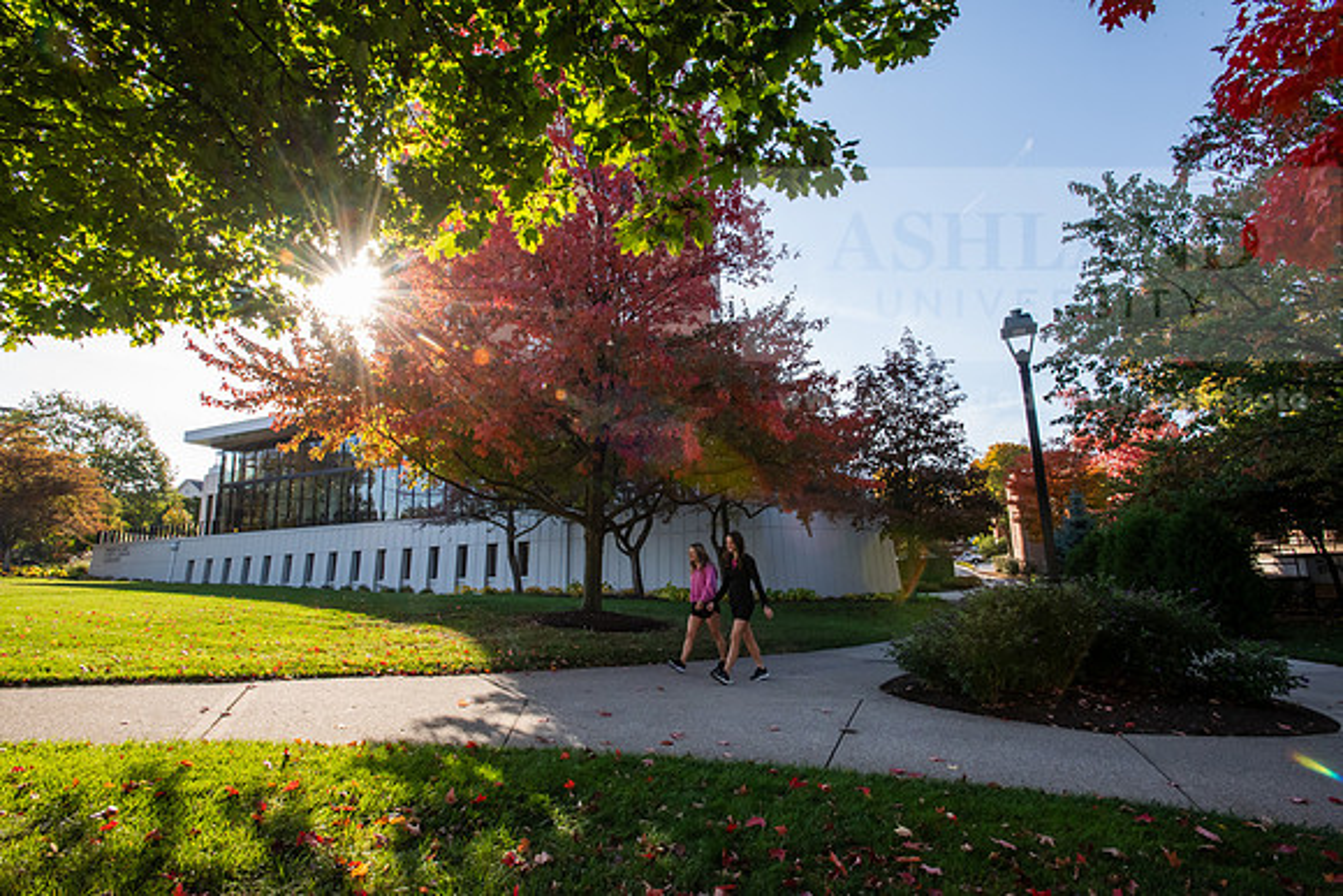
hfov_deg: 86.9
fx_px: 709
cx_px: 672
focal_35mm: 19
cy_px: 448
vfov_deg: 64.6
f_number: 18
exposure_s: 1/125
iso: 800
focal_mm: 19
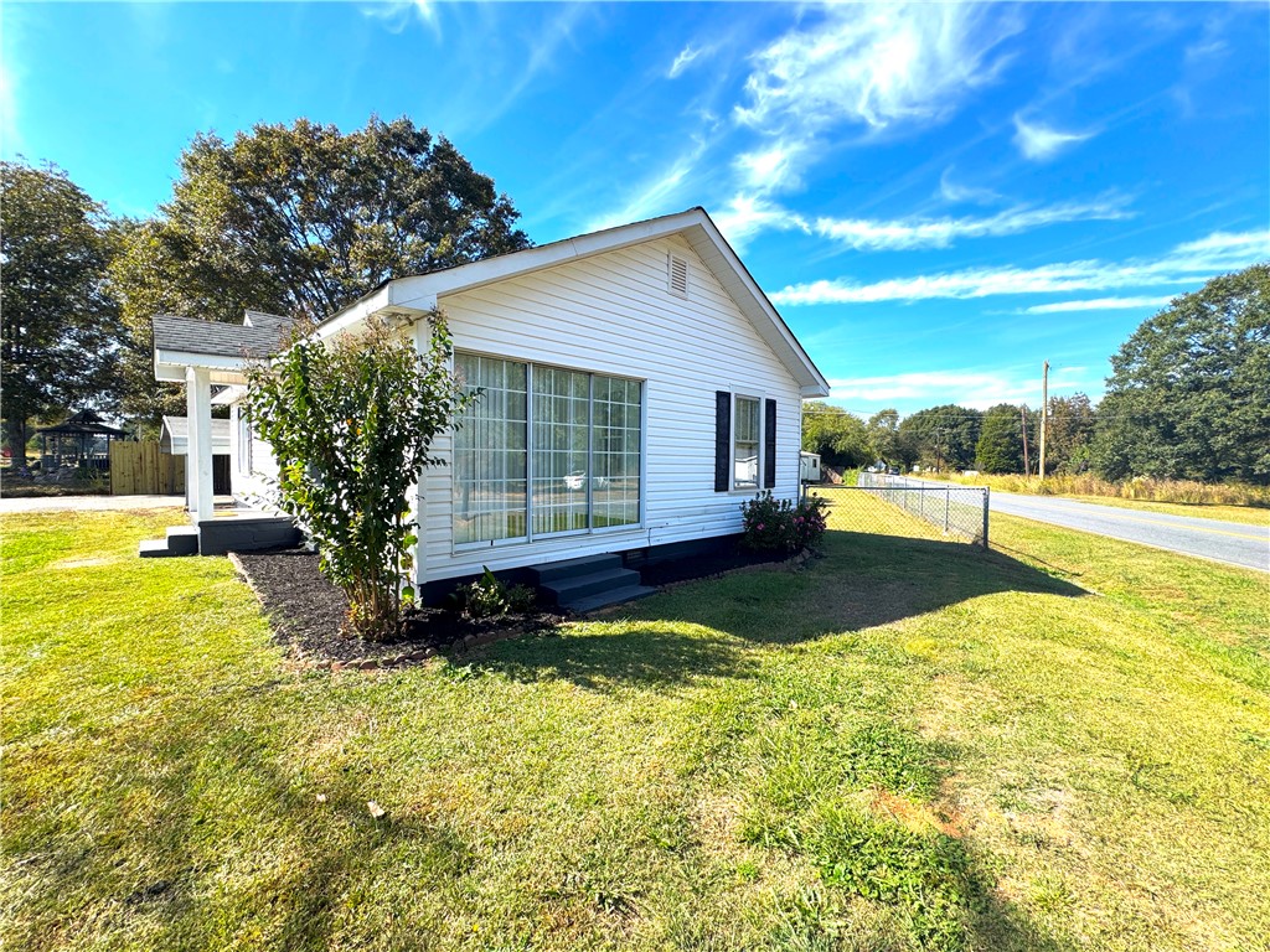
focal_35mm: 14
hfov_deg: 102.1
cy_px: 476
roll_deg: -0.3
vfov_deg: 85.7
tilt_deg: -2.6
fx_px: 514
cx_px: 635
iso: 50
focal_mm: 2.22
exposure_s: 1/741
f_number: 2.2
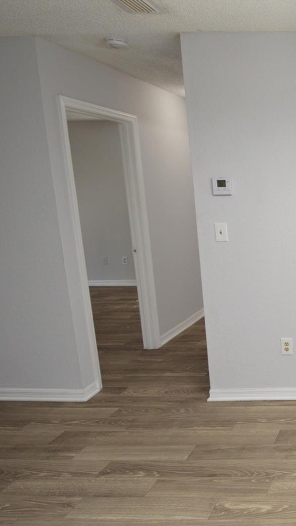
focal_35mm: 29
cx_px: 396
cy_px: 268
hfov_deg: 30.5
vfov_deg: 66.0
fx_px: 404
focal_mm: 12
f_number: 4.5
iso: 400
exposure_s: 1/80
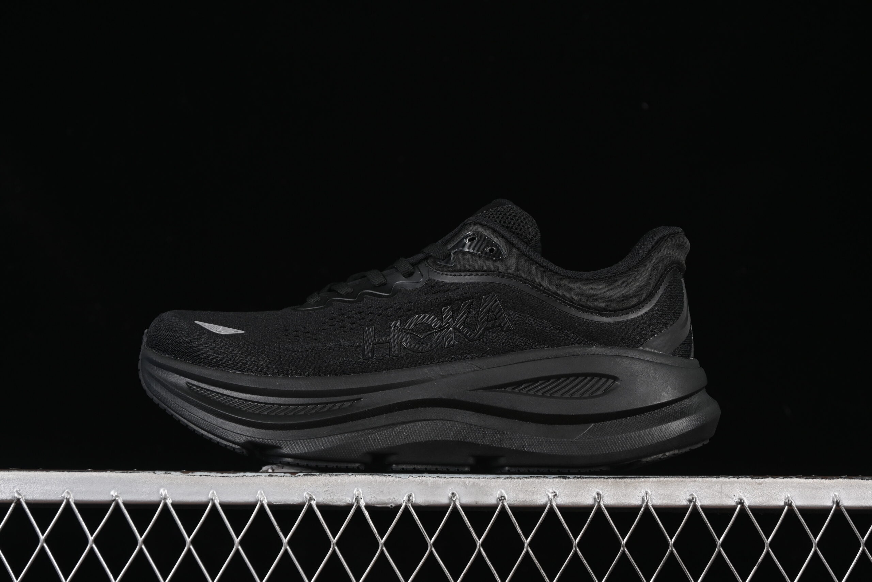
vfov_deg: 18.2
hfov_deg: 27.0
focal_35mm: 75
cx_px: 436
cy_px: 291
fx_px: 1817
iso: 160
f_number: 6.3
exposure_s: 1/60
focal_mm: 50
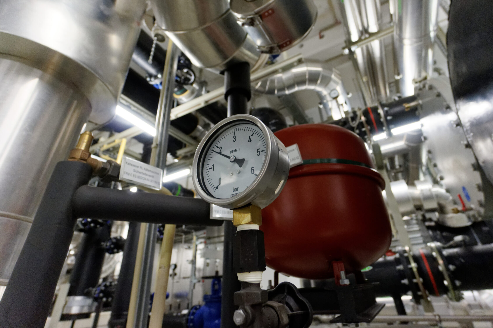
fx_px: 233
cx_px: 266
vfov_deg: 70.3
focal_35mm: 17
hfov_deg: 93.1
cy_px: 151
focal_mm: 10
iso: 1600
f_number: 4
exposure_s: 1/60
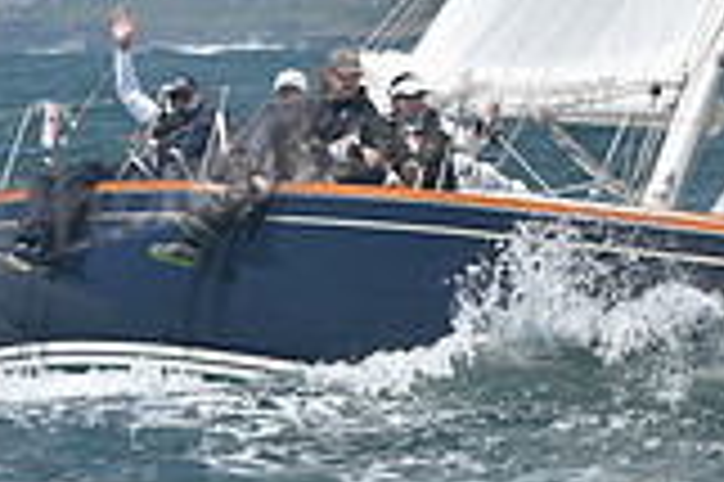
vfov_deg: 3.0
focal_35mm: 451
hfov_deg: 4.6
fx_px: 9061
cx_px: 850
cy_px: 327
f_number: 10
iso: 320
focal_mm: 125
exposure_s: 1/1000
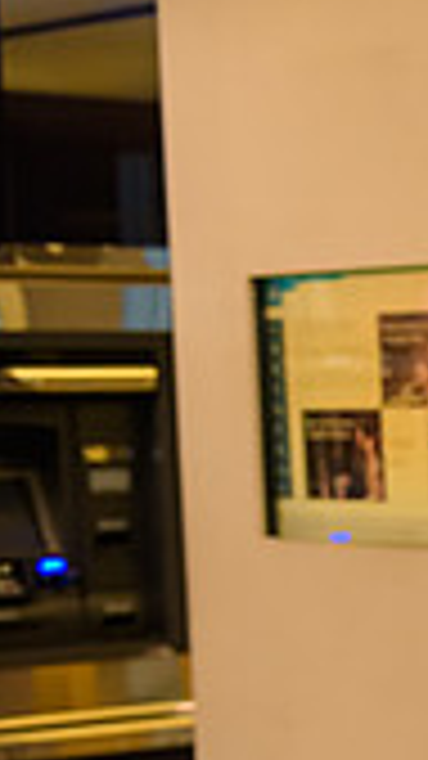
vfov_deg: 15.5
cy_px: 672
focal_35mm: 137
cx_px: 1122
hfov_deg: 8.0
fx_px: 2765
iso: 800
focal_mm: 38
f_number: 3.2
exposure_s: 1/125
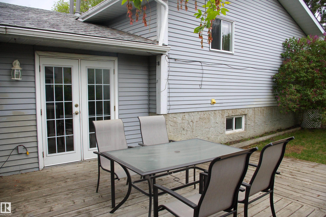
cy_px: 108
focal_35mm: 27
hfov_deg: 67.4
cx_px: 163
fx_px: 245
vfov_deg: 48.0
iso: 800
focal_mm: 18
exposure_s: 1/250
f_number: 11
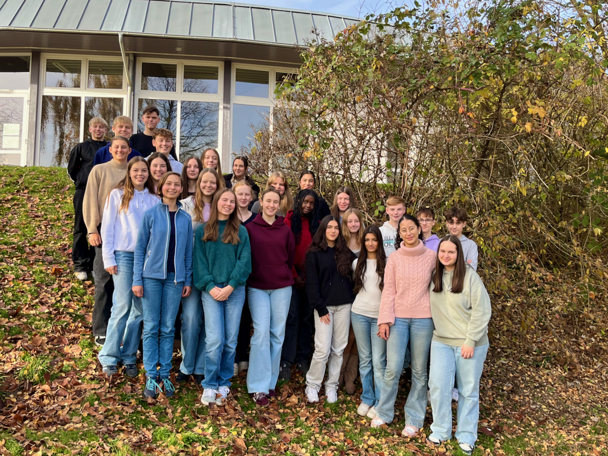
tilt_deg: +2.6
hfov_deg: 67.3
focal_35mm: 26
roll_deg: -1.3
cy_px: 228
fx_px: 457
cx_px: 304
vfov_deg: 53.1
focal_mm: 5.1
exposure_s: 1/571
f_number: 1.6
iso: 50
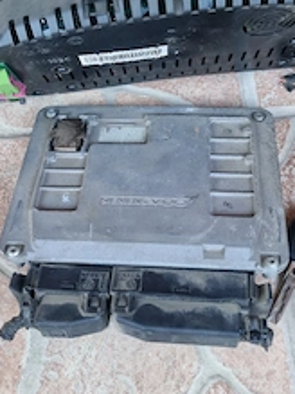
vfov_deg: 44.8
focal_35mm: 42
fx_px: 478
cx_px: 146
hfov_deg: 34.3
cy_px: 184
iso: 640
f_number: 1.8
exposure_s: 1/50
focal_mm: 5.4
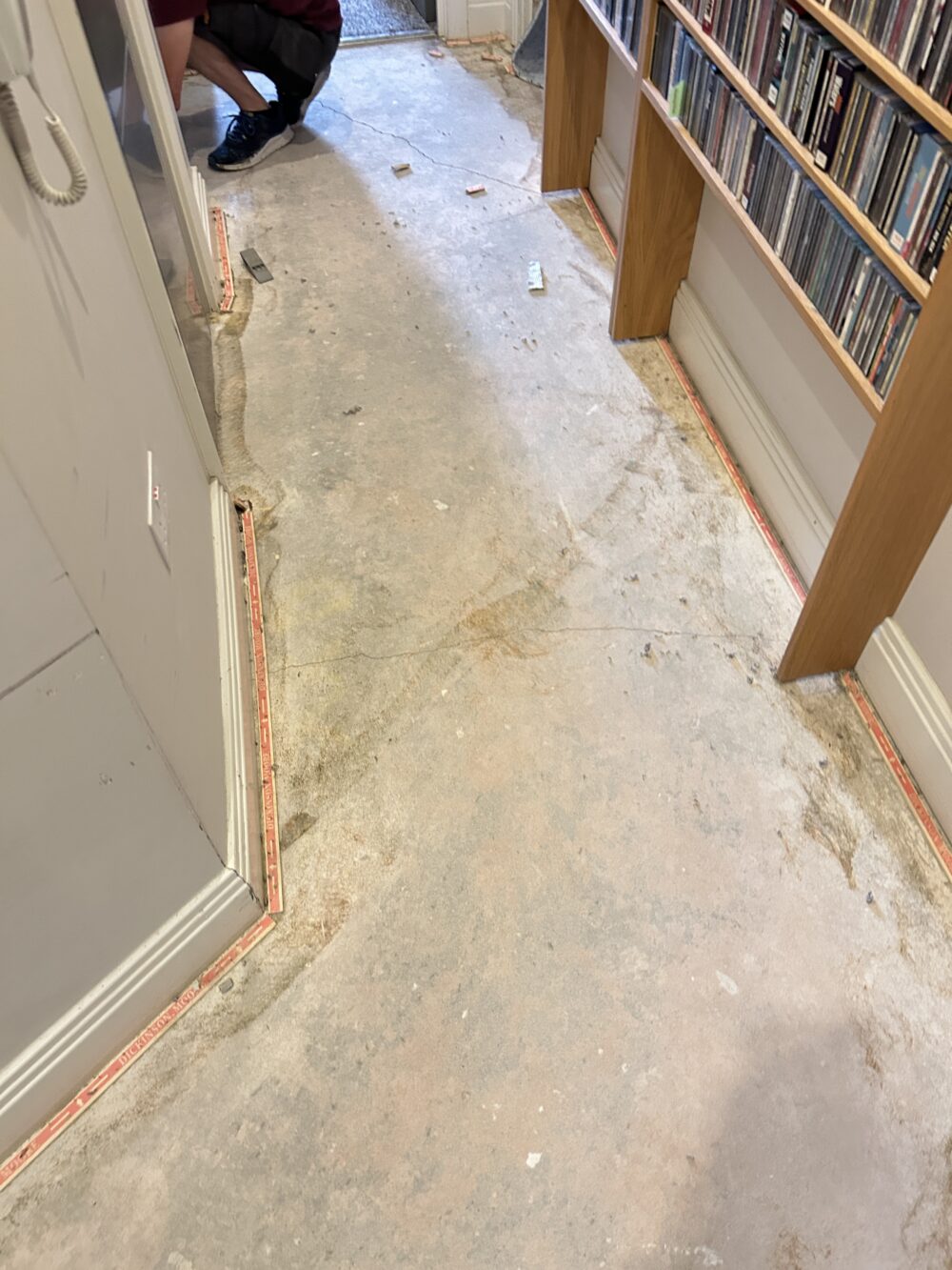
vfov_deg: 67.3
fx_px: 953
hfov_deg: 53.1
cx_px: 476
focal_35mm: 26
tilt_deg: -52.0
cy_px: 635
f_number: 1.5
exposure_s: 1/33
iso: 500
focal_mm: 5.7
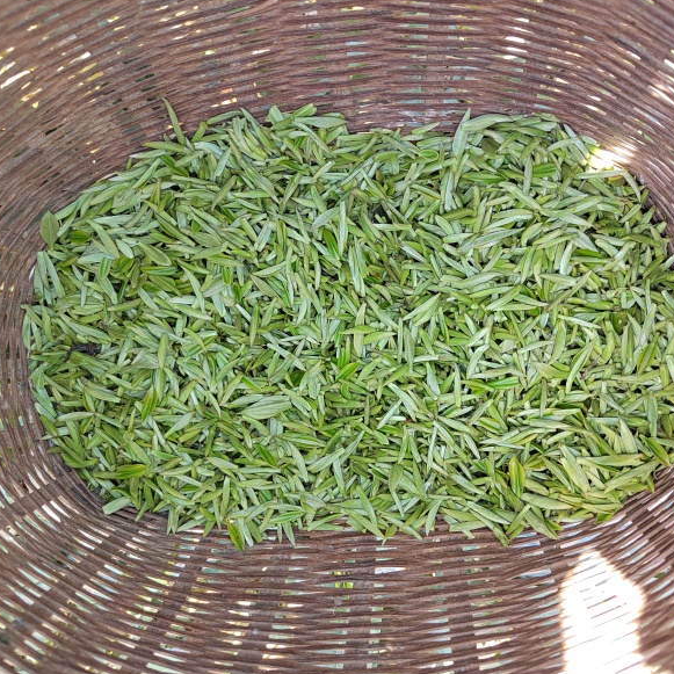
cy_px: 331
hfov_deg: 57.2
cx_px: 372
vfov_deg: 57.3
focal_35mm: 28
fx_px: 617
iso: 638
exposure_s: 1/100
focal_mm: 5.52
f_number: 1.9
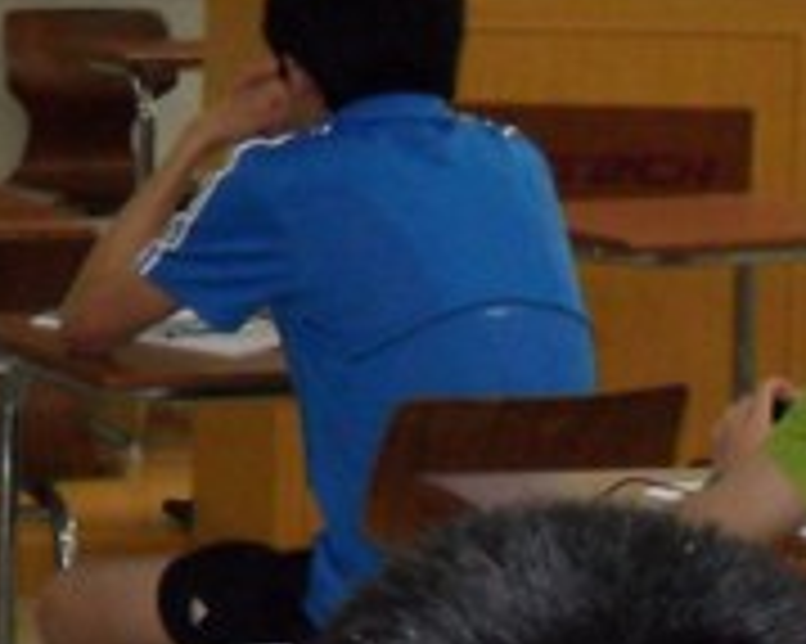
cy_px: -149
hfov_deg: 10.0
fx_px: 4339
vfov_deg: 8.4
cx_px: -678
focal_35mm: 182
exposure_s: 1/90
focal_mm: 9
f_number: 4.3
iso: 480
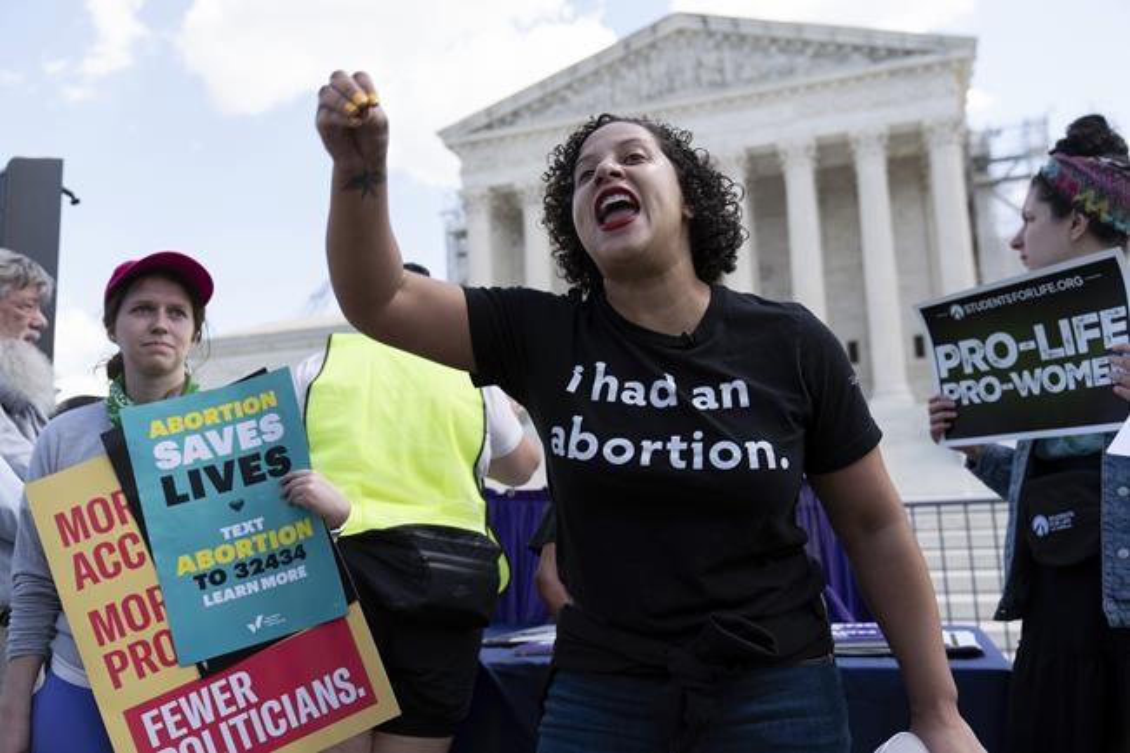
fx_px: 973
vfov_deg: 42.3
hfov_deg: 60.3
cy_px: 376
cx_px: 565
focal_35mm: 31
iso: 100
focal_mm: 31
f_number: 3.5
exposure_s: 1/400
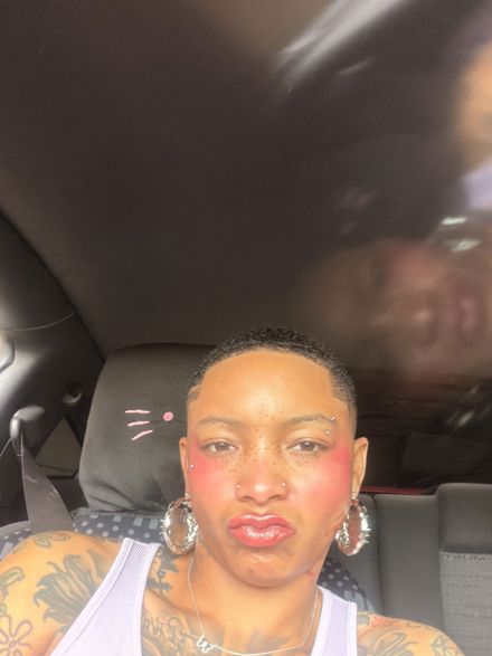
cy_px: 328
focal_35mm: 30
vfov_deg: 60.0
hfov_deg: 46.8
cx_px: 246
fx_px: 569
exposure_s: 1/60
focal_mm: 2.71
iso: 160
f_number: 1.9
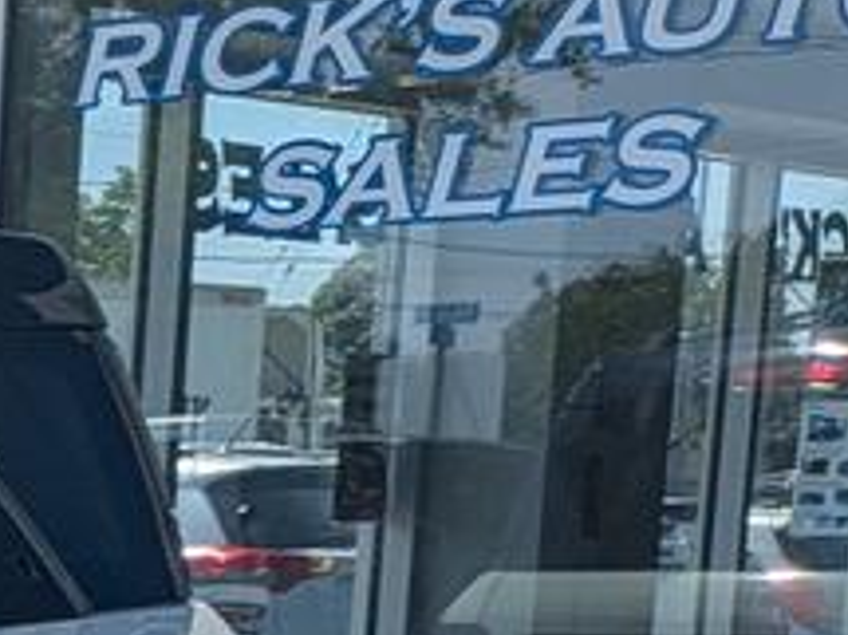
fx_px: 3648
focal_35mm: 149
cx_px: -1355
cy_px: 1112
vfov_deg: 9.5
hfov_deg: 10.8
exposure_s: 1/1869
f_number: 1.89
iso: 46
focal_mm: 5.43
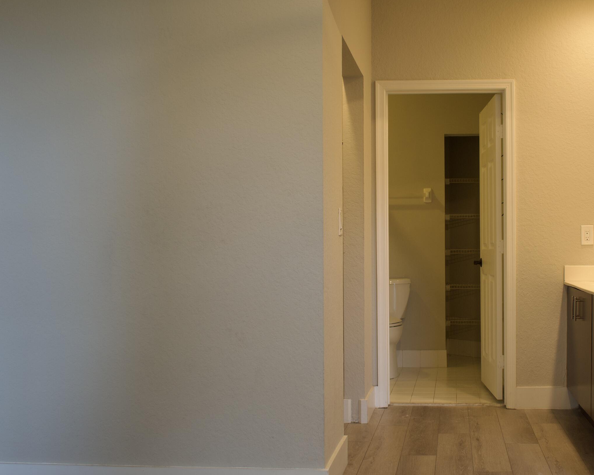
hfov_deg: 41.6
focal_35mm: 44
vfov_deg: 34.4
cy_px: 248
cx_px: 410
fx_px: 768
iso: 200
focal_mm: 21
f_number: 3.8
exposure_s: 1/15
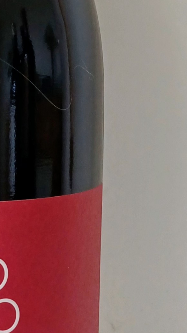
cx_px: 3
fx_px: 918
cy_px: 27
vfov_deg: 20.1
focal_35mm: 104
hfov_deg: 11.5
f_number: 1.8
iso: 80
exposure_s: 1/100
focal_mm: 4.65
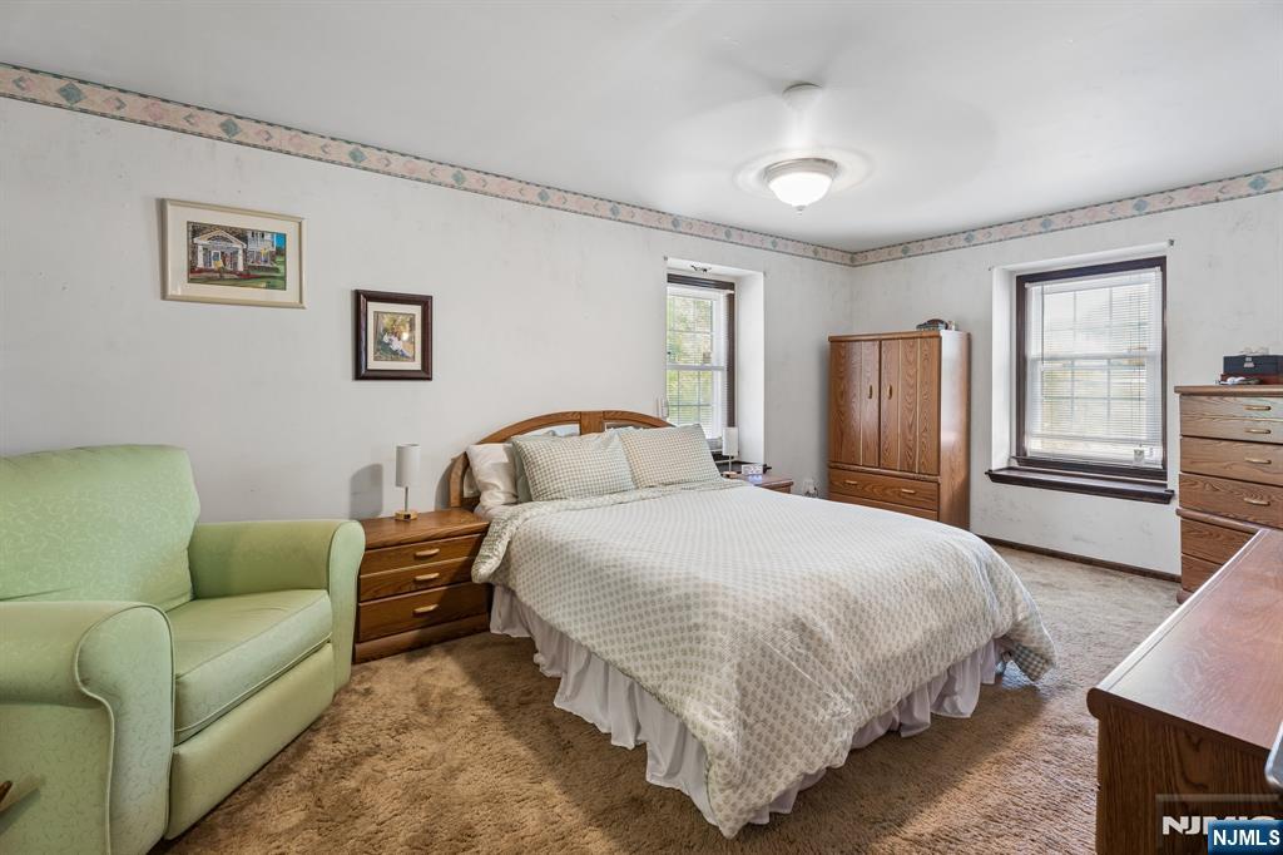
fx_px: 570
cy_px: 428
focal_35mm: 16
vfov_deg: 73.7
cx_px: 642
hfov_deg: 96.8
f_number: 6.3
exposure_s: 1/3.33
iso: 250
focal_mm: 16
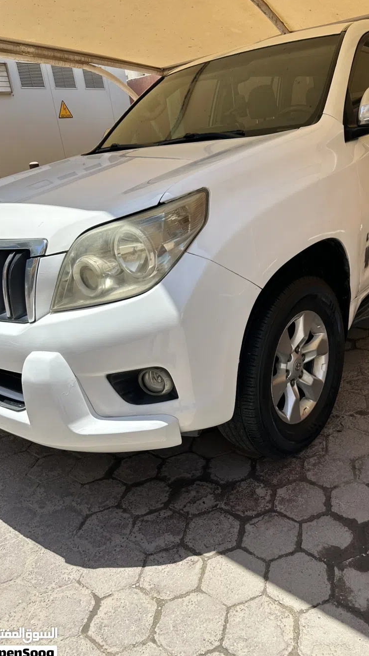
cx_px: 227
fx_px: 469
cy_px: 336
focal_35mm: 27
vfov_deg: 69.8
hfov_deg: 42.6
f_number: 1.78
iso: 80
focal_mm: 6.86
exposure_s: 1/2110
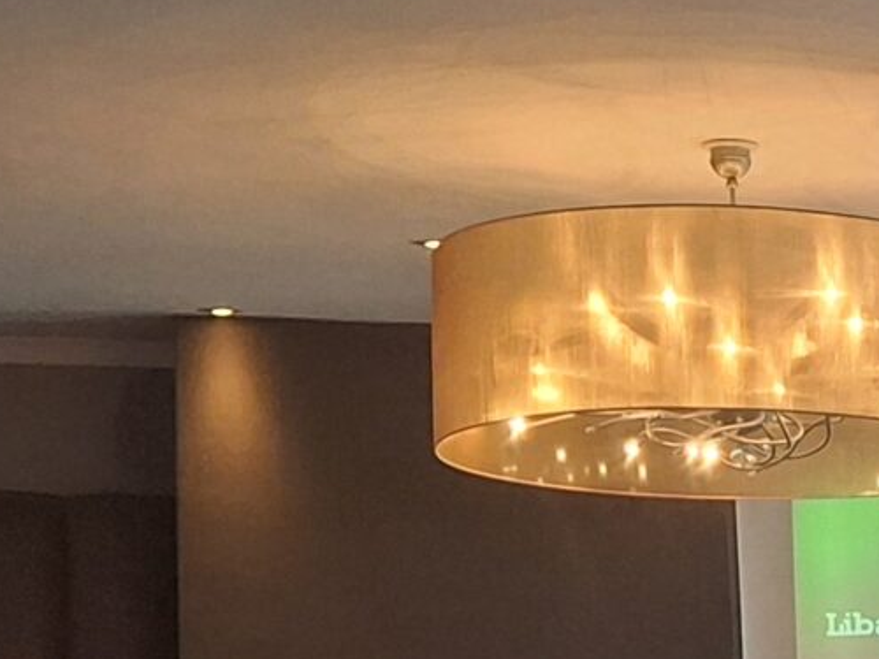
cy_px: 796
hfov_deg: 13.9
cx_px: 1522
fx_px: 3250
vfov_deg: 11.4
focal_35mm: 128
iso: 160
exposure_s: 1/100
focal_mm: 4.69
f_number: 1.8
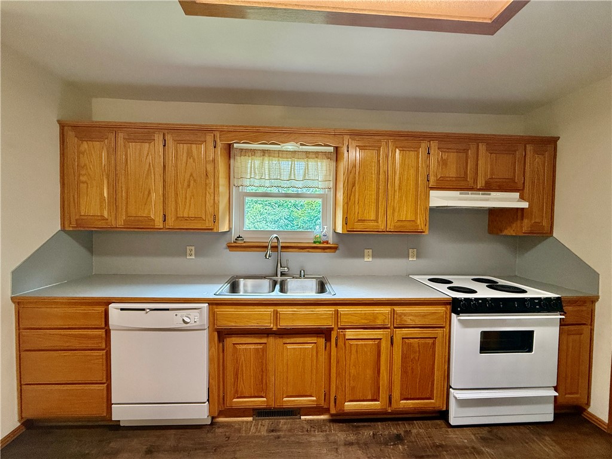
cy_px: 230
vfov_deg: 85.7
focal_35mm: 14
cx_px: 306
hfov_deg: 102.1
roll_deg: -0.9
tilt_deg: -1.5
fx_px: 248
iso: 250
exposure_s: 1/120
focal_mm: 2.22
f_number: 2.2
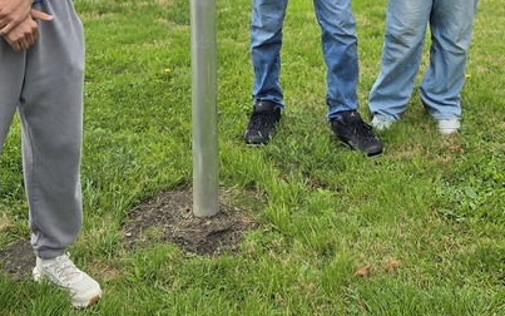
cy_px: -117
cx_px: 253
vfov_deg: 19.1
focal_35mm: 62
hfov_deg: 33.0
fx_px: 853
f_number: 1.8
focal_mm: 5.4
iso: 25
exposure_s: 1/850
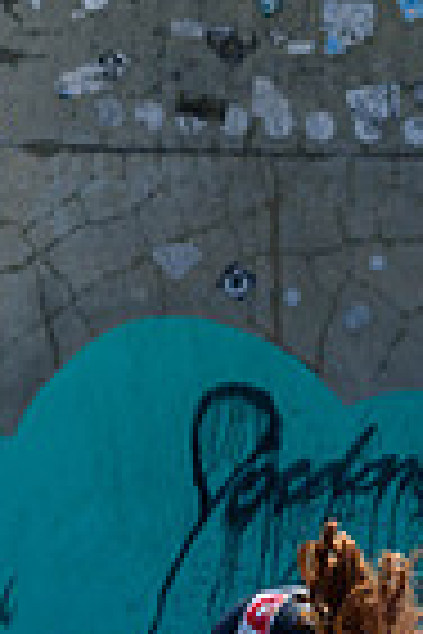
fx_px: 6767
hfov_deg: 3.6
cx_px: 477
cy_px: 706
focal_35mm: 384
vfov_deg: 5.4
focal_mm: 80
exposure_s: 1/800
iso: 200
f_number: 7.1
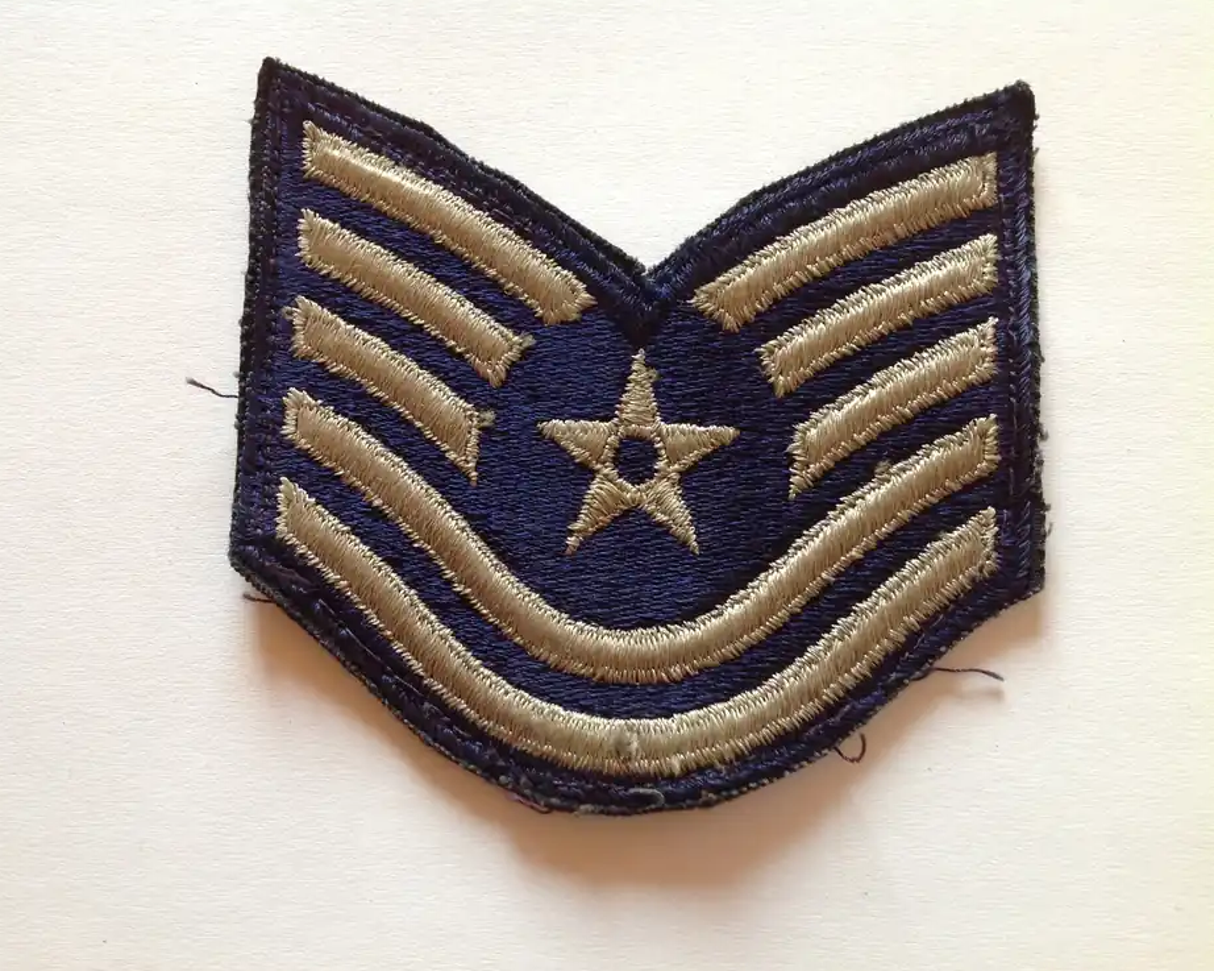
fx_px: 1329
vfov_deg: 40.1
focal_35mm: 37
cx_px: 566
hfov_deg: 49.1
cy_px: 484
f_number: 2.4
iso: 64
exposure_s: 1/24
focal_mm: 4.28
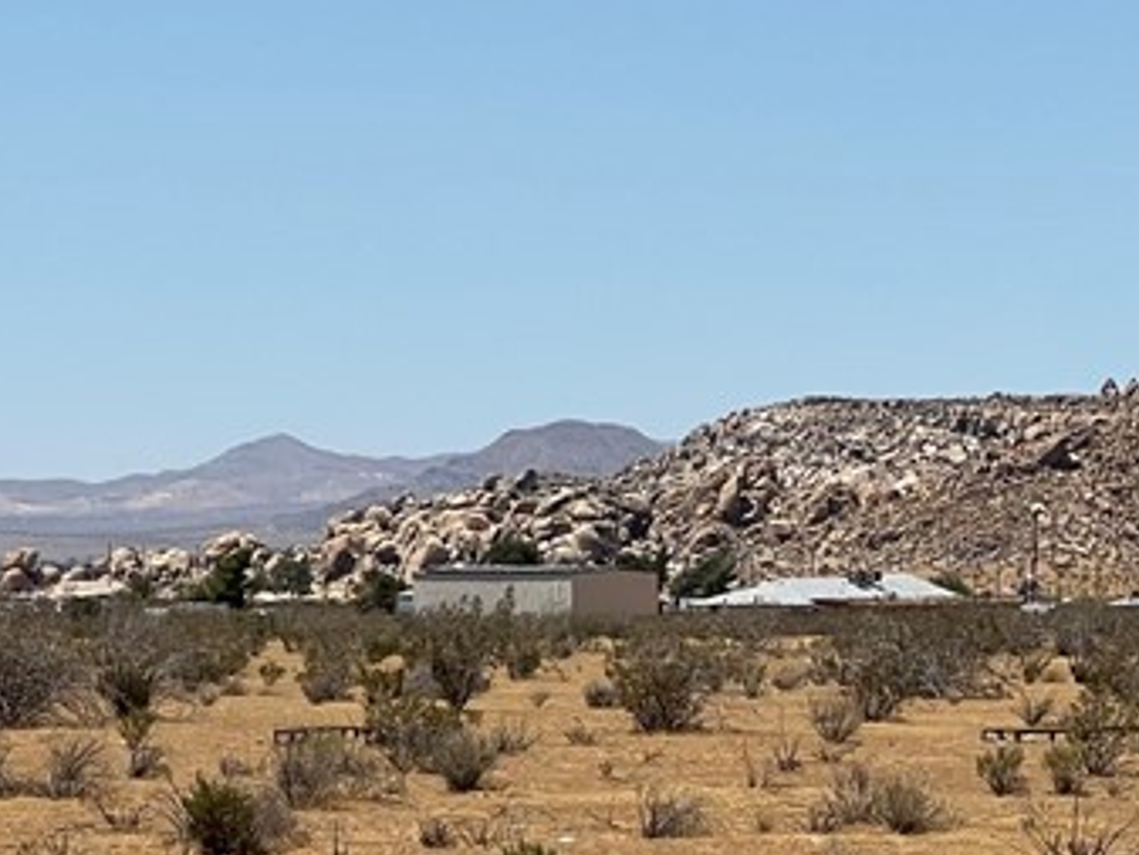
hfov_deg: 8.5
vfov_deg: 6.3
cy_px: 771
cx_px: 517
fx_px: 7702
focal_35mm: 234
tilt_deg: -3.0
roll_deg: +0.5
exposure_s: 1/1292
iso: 32
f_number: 2.8
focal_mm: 9
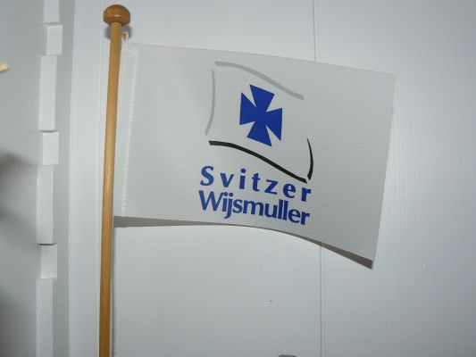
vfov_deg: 39.7
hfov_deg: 51.3
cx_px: 238
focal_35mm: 36
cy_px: 178
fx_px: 495
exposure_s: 1/20
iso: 100
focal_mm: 6
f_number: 4
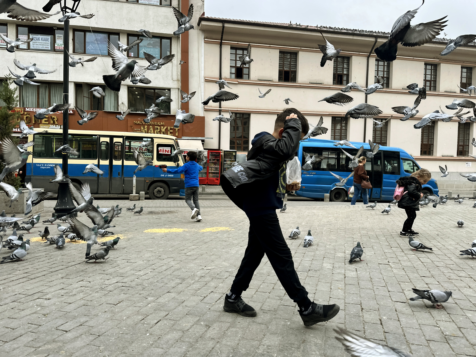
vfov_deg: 56.8
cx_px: 238
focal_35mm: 24
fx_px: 330
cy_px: 178
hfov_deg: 71.6
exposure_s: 1/611
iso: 80
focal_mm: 6.86
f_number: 1.78
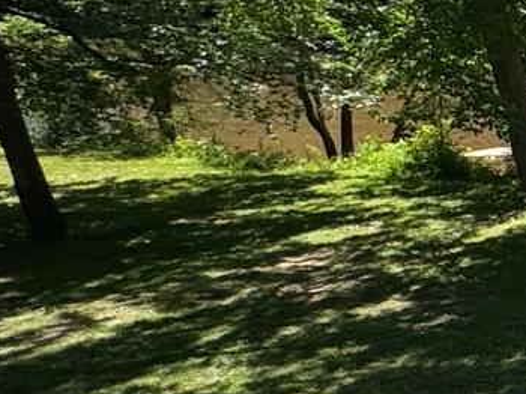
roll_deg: -0.5
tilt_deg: -19.4
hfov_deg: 13.1
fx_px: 1245
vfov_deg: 18.0
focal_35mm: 82
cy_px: 217
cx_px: 1414
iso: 50
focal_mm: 2.22
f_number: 2.2
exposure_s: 1/620
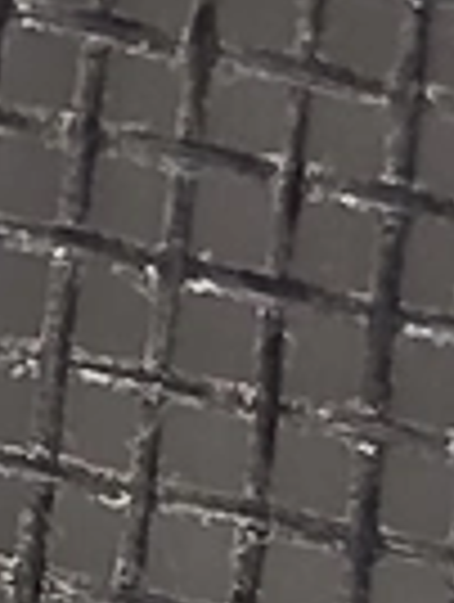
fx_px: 6310
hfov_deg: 4.1
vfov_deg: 5.5
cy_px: 261
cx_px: -472
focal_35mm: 362
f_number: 1.7
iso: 250
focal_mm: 5.31
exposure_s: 1/50
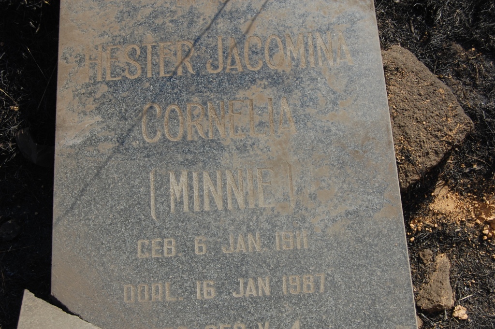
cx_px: 248
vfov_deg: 29.8
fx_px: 618
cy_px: 164
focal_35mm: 45
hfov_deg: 43.6
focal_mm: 30
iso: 200
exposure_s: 1/200
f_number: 7.1
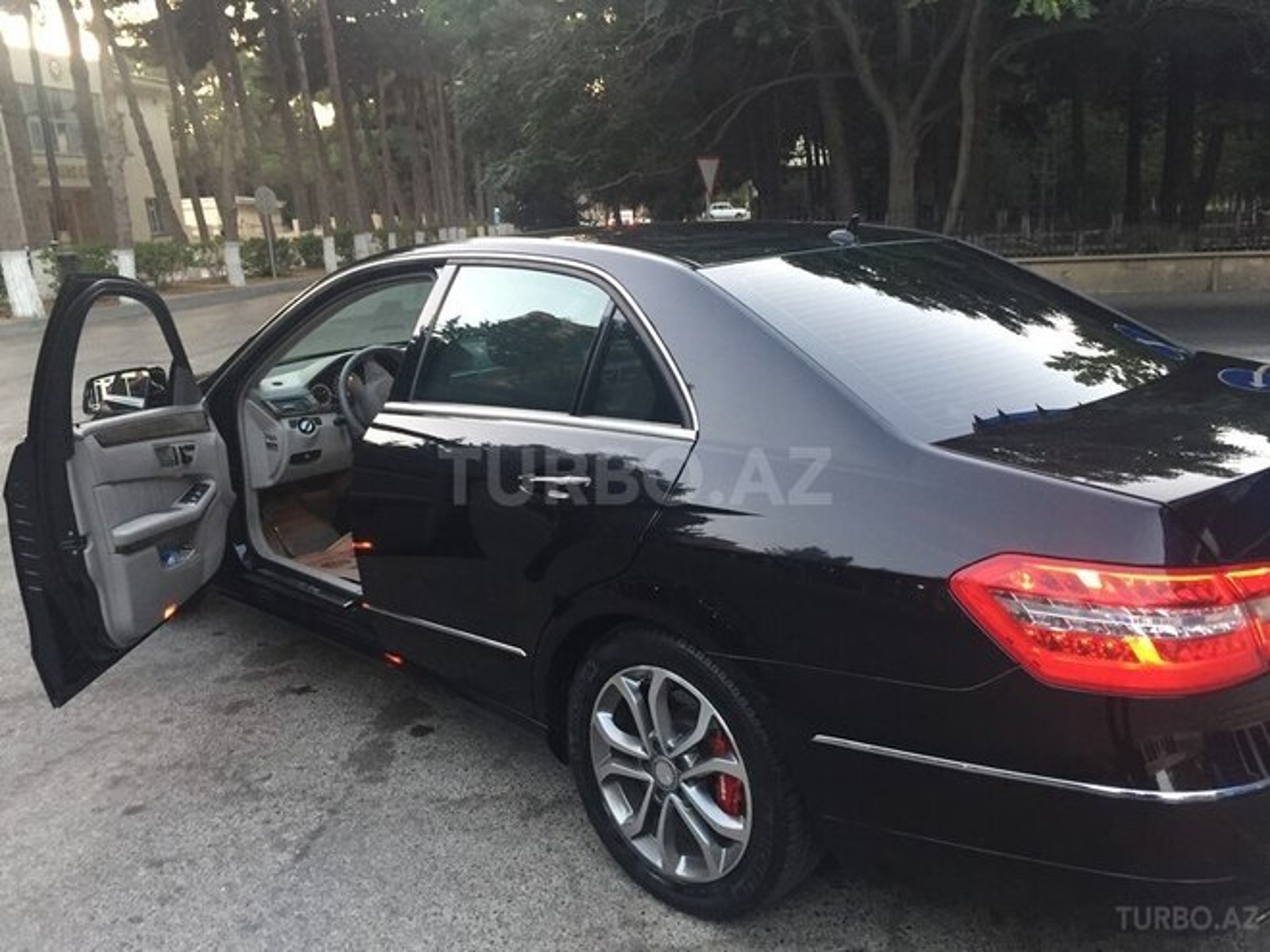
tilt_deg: -13.9
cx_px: 635
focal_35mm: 29
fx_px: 1064
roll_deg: +3.3
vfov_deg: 48.2
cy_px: 476
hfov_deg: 61.7
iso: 160
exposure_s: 1/33
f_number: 2.2
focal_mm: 4.15
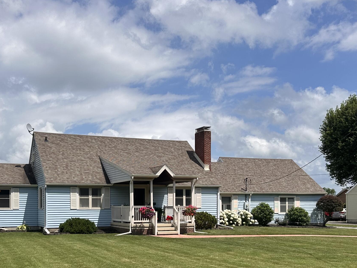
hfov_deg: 43.7
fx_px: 444
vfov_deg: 32.9
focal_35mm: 43
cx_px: 148
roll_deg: -0.9
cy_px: 202
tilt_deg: -1.2
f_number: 1.78
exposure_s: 1/7576
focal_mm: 6.86
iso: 80
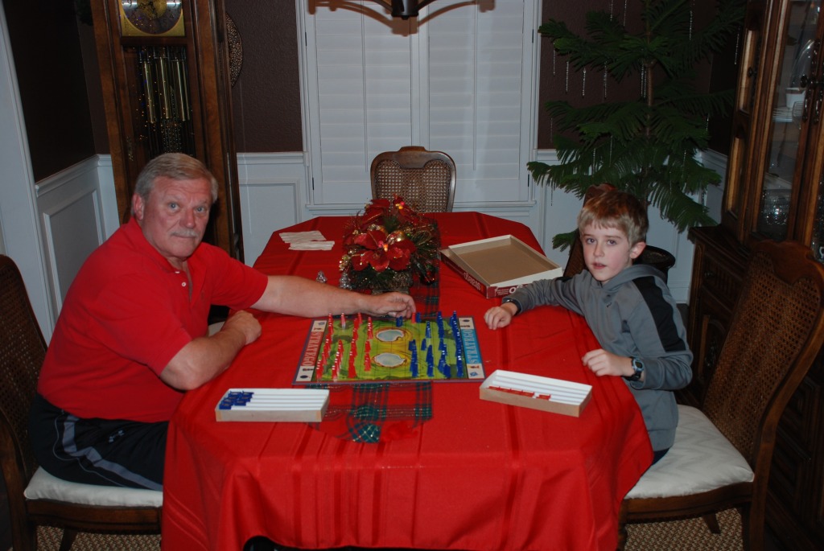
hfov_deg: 53.1
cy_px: 276
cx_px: 412
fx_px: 825
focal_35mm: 36
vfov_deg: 37.0
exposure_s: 1/60
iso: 200
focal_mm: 24
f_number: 4
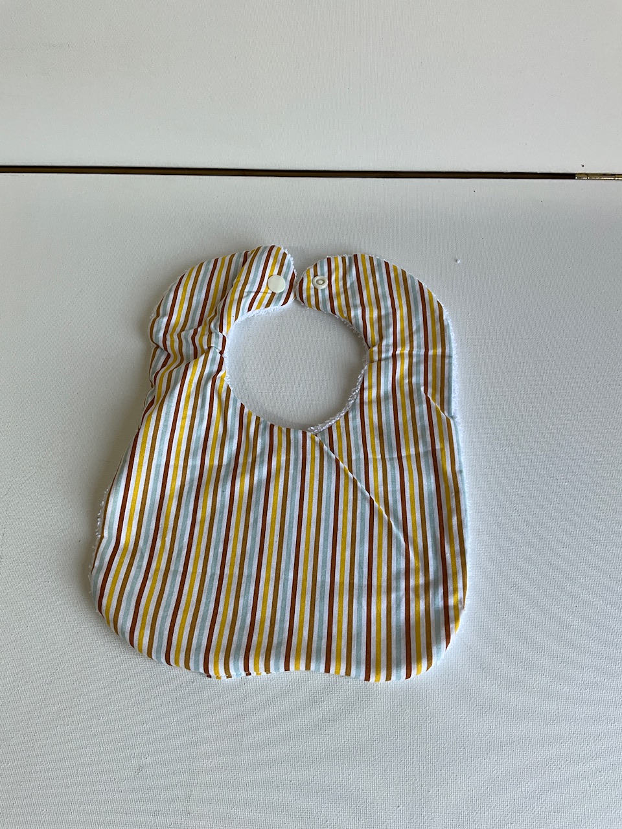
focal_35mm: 29
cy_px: 414
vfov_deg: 61.7
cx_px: 311
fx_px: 695
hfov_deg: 48.2
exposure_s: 1/100
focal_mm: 3
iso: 16
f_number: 1.8
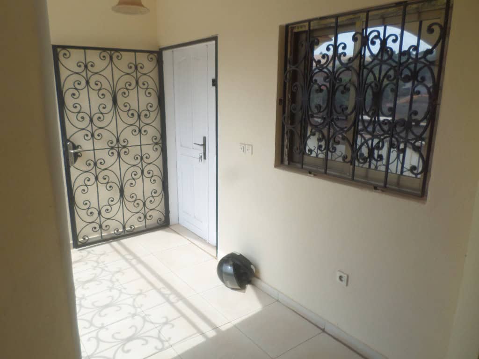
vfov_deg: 54.9
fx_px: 346
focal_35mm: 25
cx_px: 240
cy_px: 180
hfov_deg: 69.4
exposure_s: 1/750
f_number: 2.5
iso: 80
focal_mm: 4.5
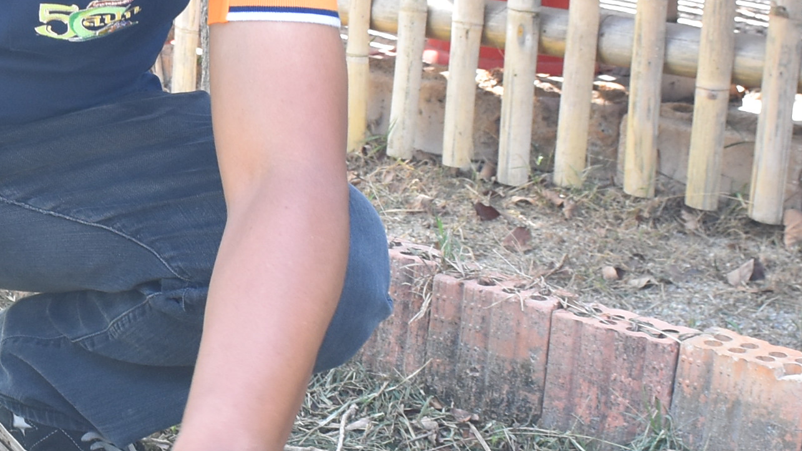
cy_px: 126
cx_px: 41
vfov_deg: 11.0
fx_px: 2339
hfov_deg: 19.0
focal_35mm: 110
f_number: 5.6
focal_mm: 20
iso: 400
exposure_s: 1/125
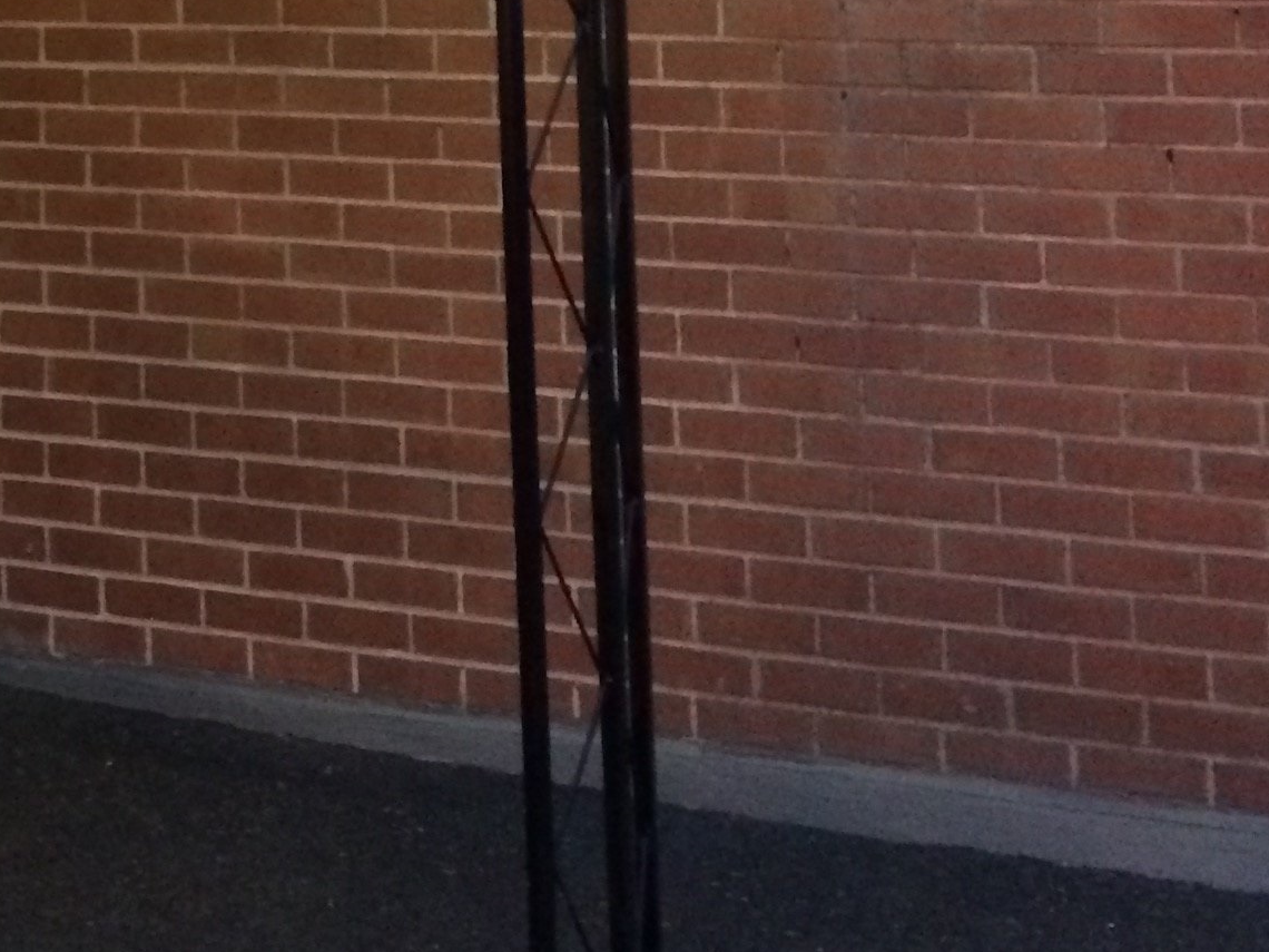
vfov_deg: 16.5
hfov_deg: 21.8
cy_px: -380
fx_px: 3043
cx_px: -255
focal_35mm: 83
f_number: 2.2
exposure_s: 1/15
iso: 320
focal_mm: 4.15
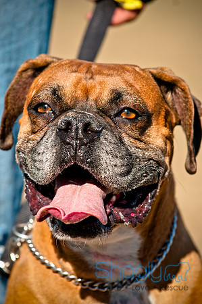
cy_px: 152
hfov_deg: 4.6
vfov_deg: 6.9
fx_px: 2531
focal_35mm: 300
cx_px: 101
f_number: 5
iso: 200
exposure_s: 1/800
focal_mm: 200
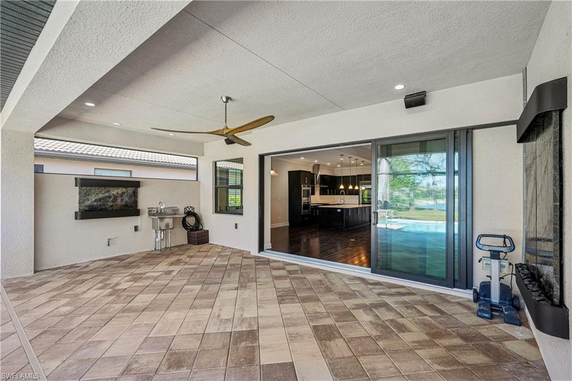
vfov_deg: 73.7
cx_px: 286
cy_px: 190
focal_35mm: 16
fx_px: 254
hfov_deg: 96.8
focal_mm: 16
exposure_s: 1/40
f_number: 8
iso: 400
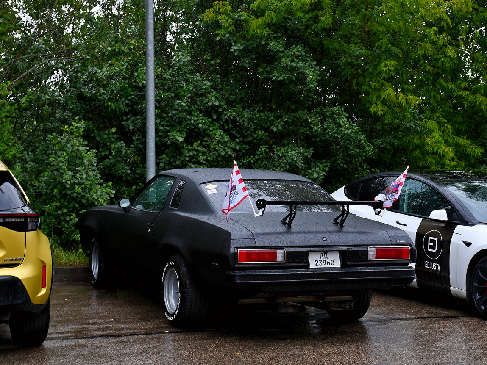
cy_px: 183
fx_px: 872
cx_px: 244
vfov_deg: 23.7
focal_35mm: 62
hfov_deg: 31.2
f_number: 6.3
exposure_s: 1/60
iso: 200
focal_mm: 38
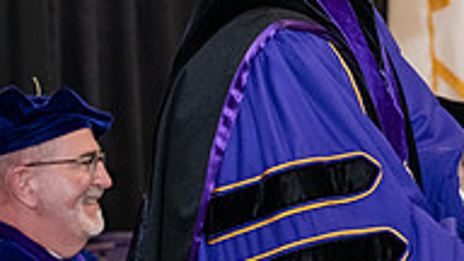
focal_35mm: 222
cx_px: 462
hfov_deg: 9.6
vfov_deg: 5.5
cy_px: 11
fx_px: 2731
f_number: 5
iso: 2500
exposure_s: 1/200
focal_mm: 70
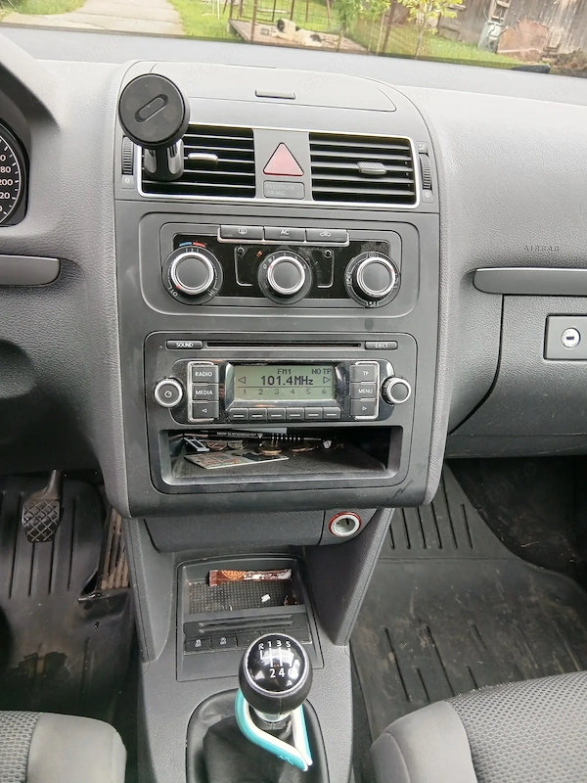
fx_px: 588
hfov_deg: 53.1
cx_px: 294
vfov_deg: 67.3
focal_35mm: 26
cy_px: 392
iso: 100
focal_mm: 3.98
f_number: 1.8
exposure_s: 1/50
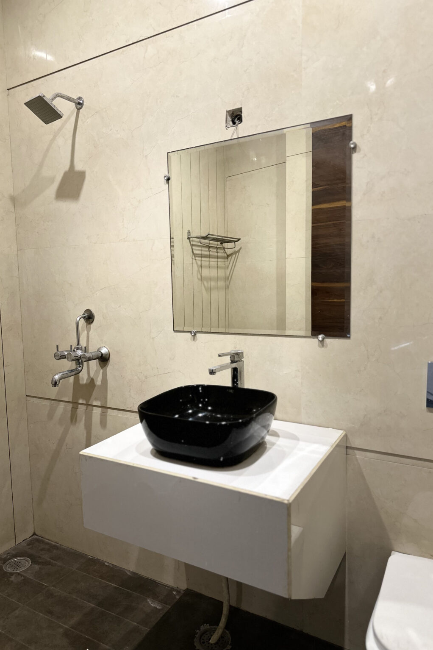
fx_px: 451
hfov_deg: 51.2
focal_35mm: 25
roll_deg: -0.6
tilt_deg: -3.9
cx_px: 194
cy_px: 325
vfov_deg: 71.5
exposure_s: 1/50
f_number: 1.78
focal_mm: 6.86
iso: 320
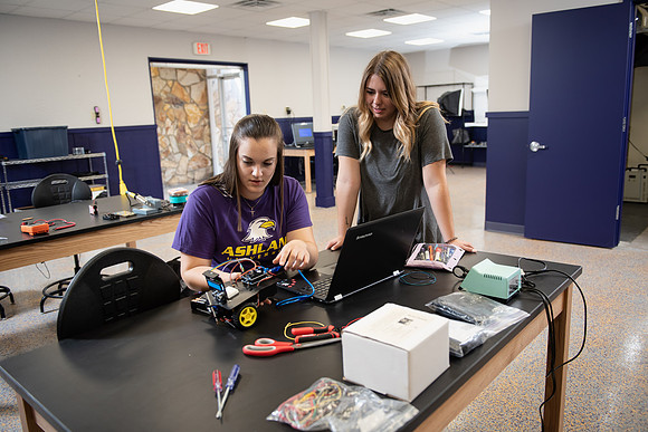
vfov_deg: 46.4
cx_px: 324
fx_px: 504
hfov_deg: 65.5
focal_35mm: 28
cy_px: 216
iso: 640
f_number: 3.2
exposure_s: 1/200
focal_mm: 28
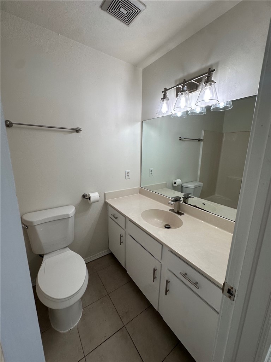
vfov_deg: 102.1
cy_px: 181
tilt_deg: -11.5
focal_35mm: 14
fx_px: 146
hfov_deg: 85.7
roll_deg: -1.6
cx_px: 136
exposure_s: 1/120
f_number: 2.2
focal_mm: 2.22
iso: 100
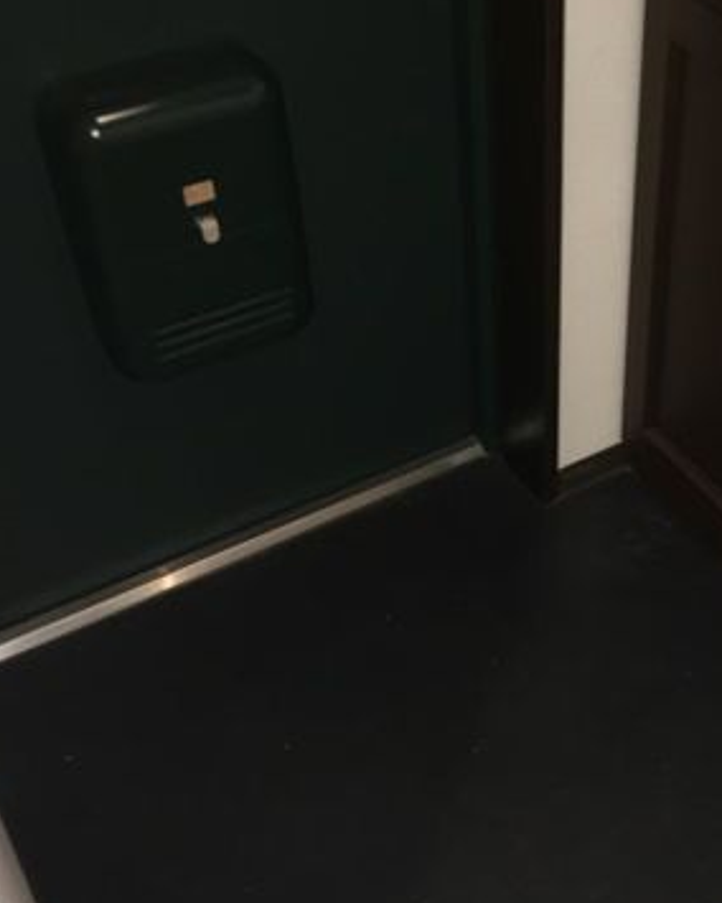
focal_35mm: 51
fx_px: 1362
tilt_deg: -42.3
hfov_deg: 28.7
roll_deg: -2.3
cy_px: 407
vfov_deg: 36.6
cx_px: 630
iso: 125
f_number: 2.2
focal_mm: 4.15
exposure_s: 1/16
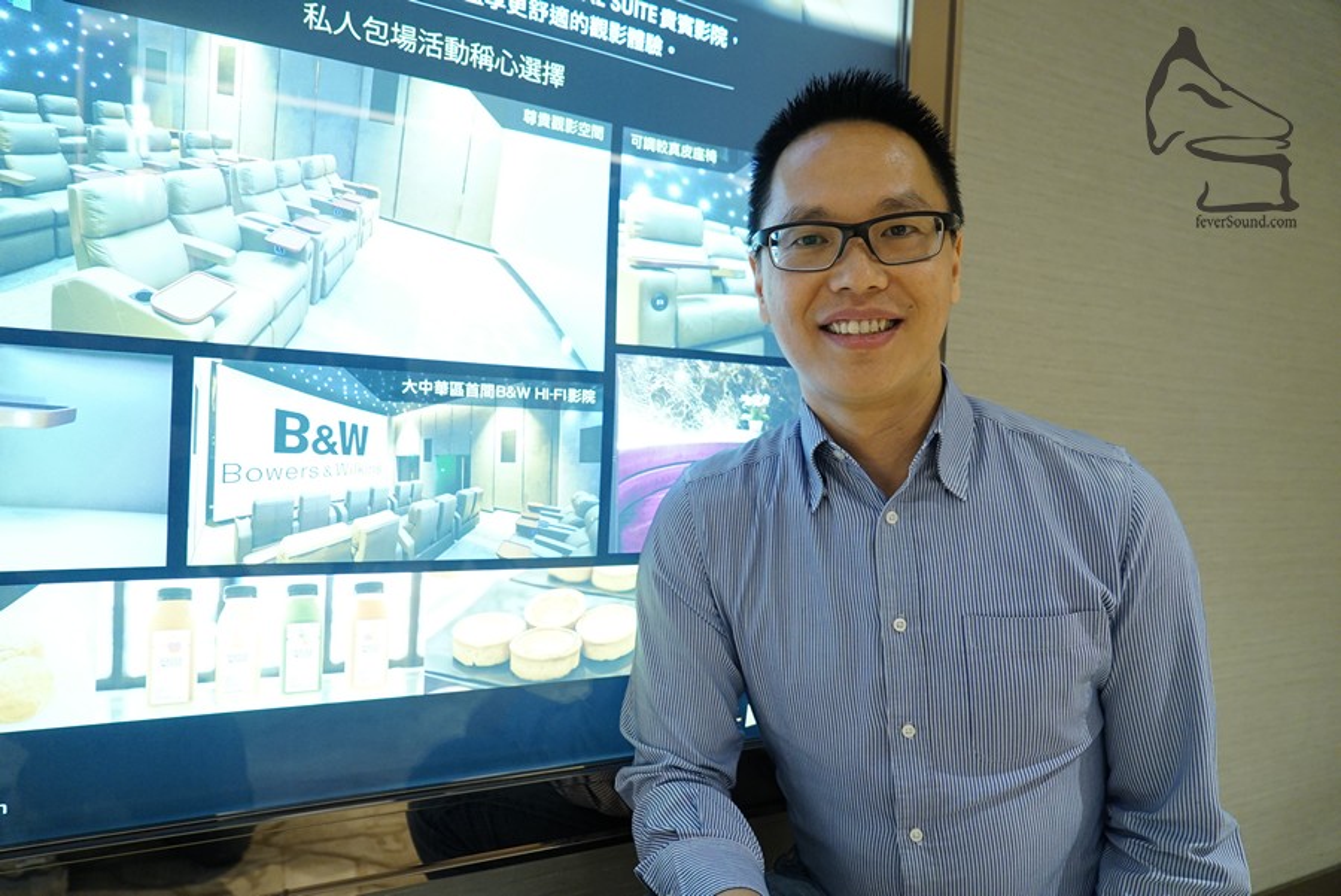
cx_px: 670
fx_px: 894
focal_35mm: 24
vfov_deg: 53.2
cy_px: 448
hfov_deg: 73.7
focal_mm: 24
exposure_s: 1/60
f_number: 4
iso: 2500
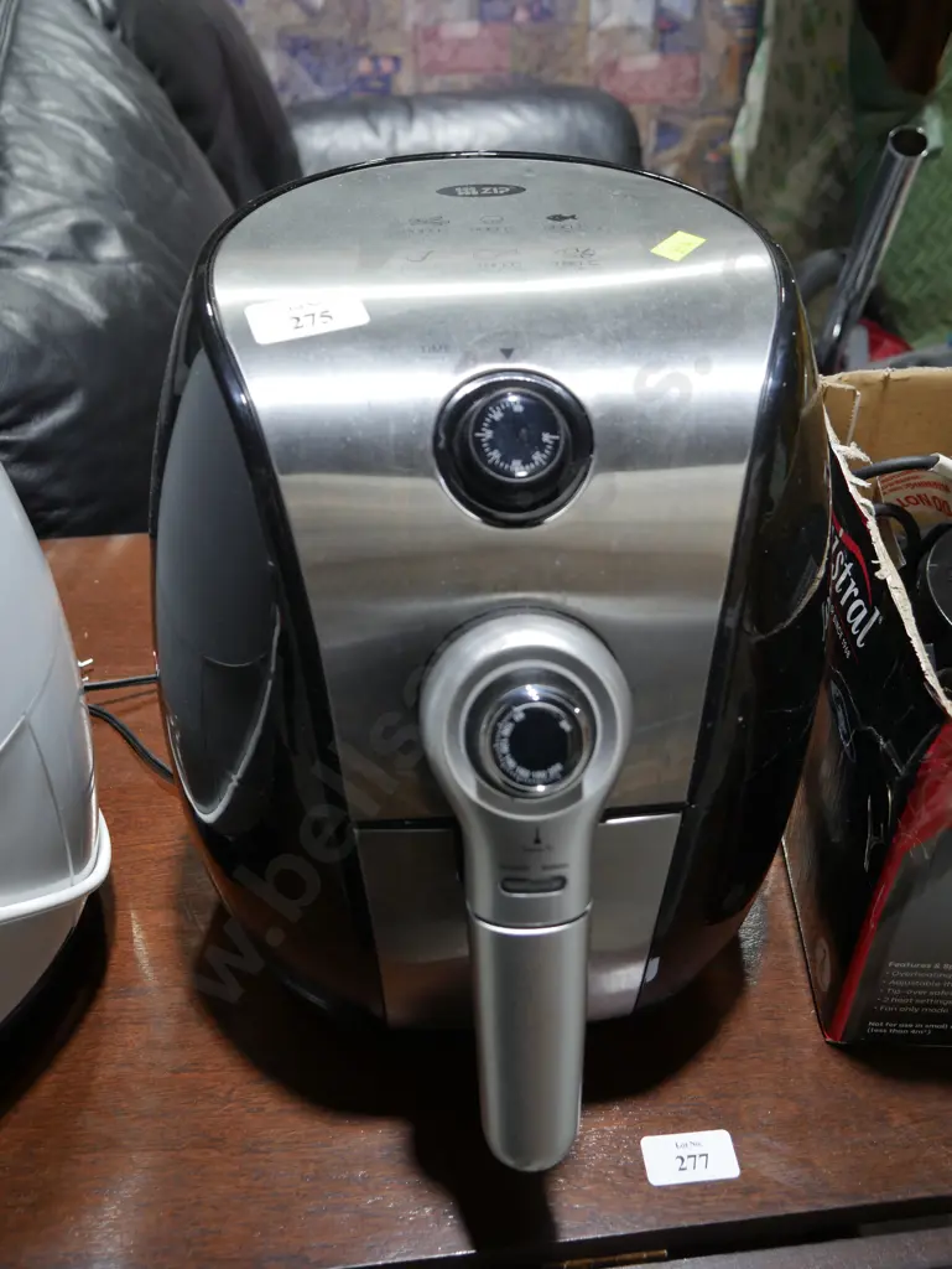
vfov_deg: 53.9
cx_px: 476
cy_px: 634
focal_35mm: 34
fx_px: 1246
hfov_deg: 41.8
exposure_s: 1/60
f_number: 4
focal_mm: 17
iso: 320
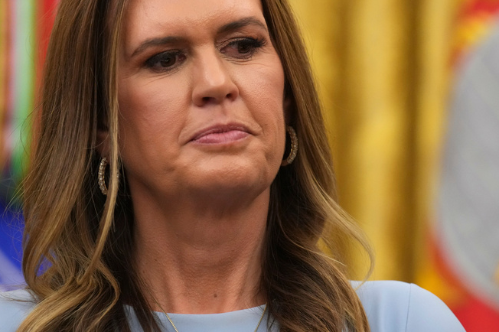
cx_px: 240
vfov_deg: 4.4
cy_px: 150
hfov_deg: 6.6
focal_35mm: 314
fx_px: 4350
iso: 4000
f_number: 3.5
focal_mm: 200
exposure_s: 1/320
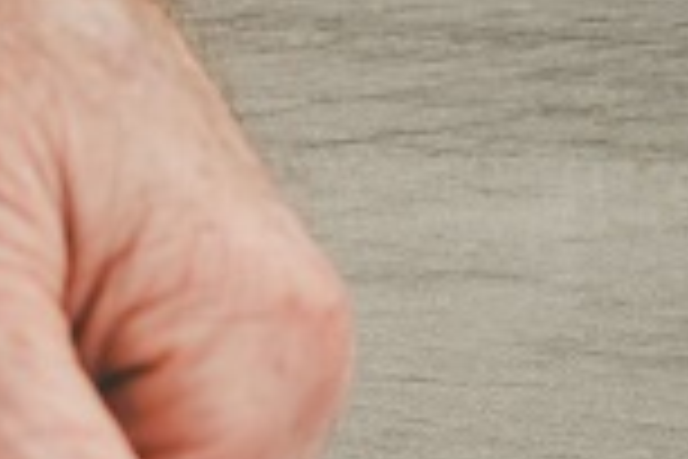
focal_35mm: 444
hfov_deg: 4.5
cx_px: -926
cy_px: 576
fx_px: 8485
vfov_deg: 3.1
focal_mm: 85
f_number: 2.8
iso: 250
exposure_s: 1/200
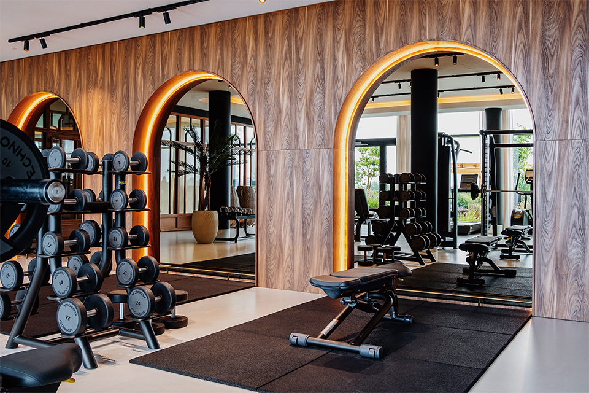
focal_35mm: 35
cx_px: 294
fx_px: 573
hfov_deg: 54.4
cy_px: 196
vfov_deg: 37.9
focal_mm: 23.5
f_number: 6.4
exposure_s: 1/8
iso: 320
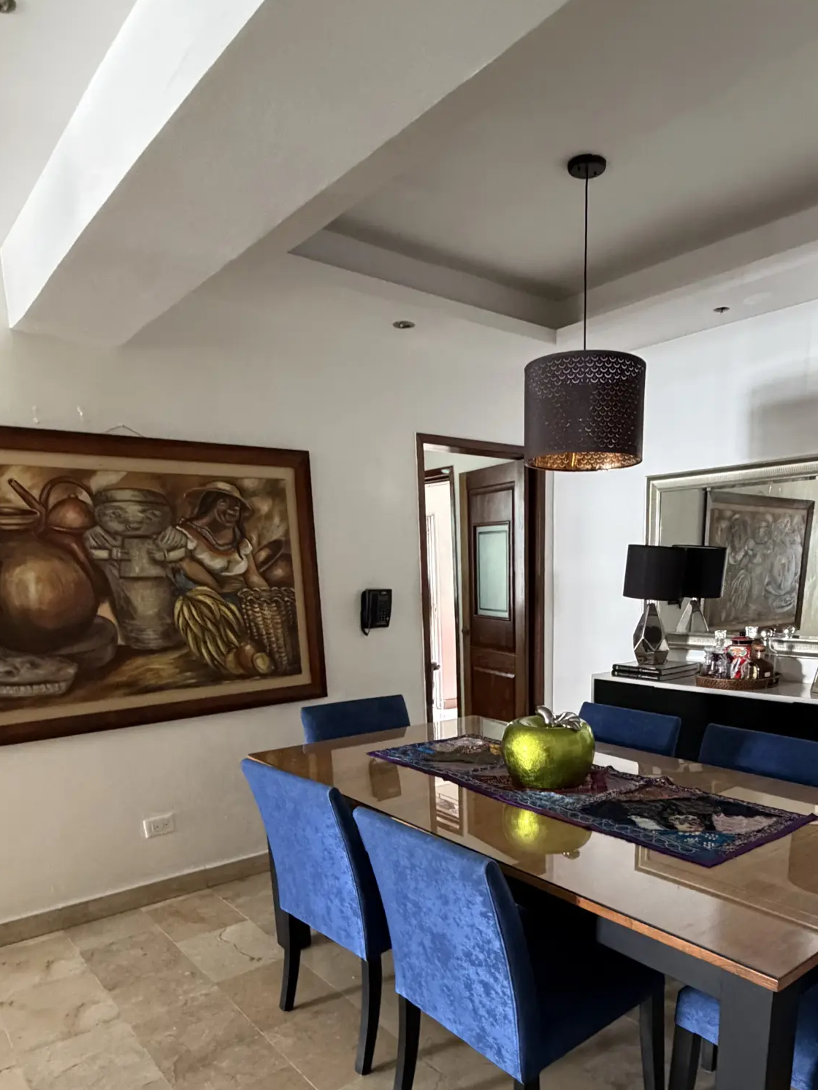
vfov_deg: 68.9
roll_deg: +0.5
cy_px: 753
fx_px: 756
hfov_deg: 56.3
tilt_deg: -13.8
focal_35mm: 24
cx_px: 499
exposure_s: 1/60
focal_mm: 2.22
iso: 640
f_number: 2.2
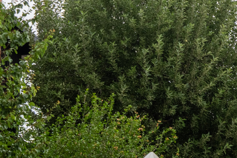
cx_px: 440
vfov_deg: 8.6
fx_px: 1047
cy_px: 163
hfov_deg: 11.8
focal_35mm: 159
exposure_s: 1/4000
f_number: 5.6
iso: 64
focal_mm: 35
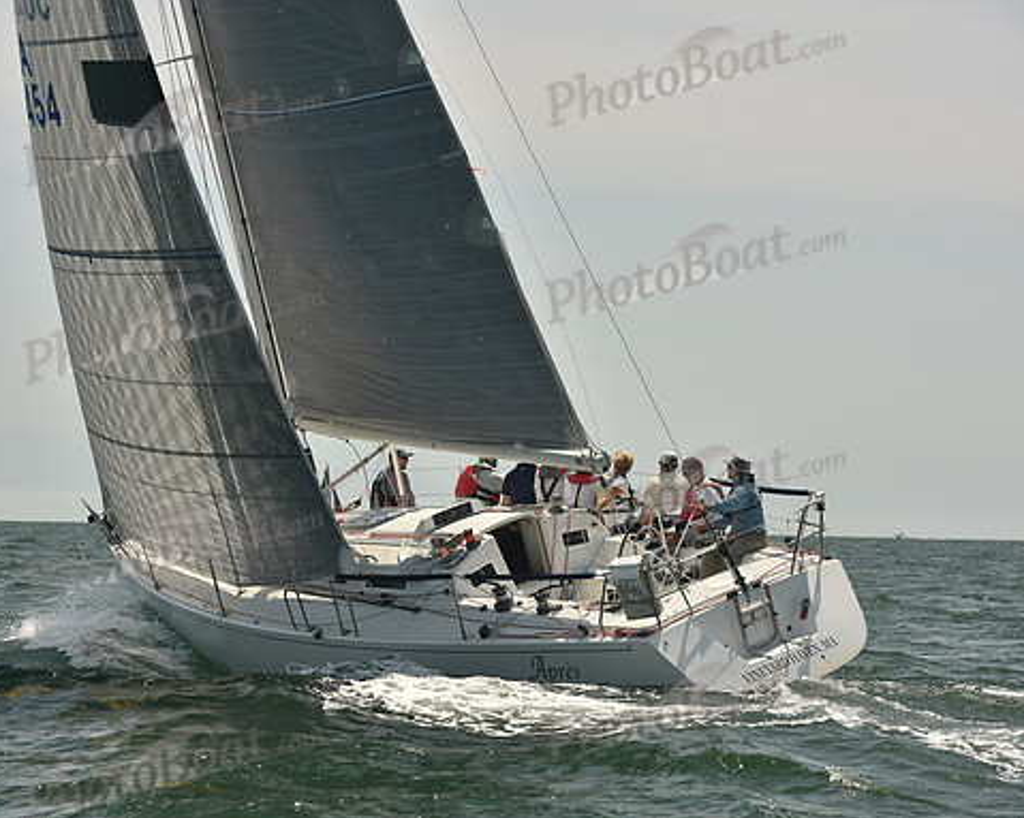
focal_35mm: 116
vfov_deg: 13.3
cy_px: 409
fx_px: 3515
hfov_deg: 16.6
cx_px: 436
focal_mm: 102
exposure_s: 1/1000
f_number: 7.1
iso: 320
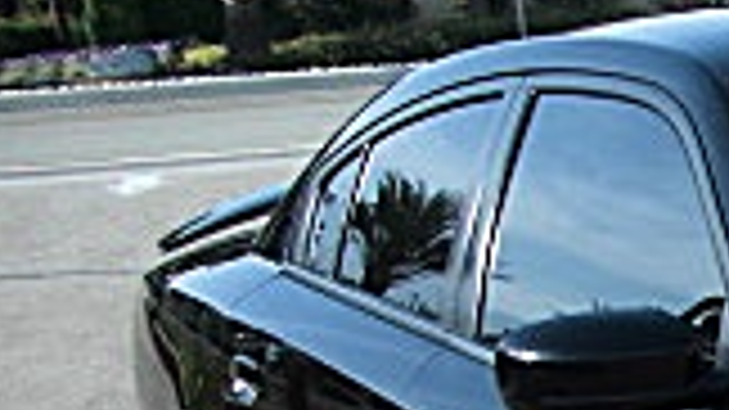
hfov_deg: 12.4
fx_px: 2995
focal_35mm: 155
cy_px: 797
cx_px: 1404
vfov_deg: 7.5
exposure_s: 1/320
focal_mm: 6.3
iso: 50
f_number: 2.8
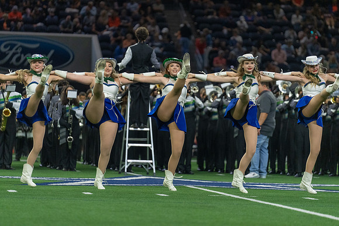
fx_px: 1884
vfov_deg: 6.9
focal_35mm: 200
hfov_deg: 10.3
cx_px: 170
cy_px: 113
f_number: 2.8
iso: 3200
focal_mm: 200
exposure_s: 1/1000
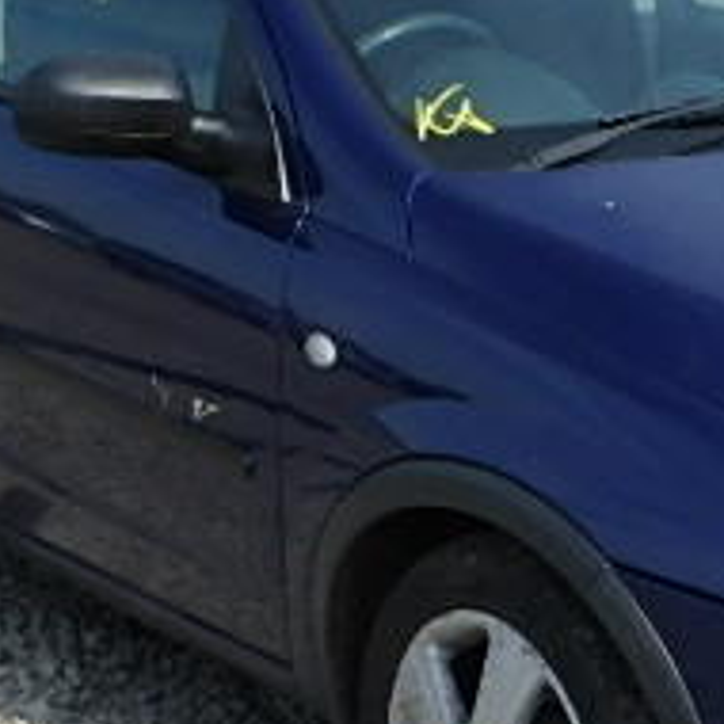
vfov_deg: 16.2
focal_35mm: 107
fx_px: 2532
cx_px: 629
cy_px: 476
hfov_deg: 16.1
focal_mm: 6.4
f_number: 8.4
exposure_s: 1/640
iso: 400
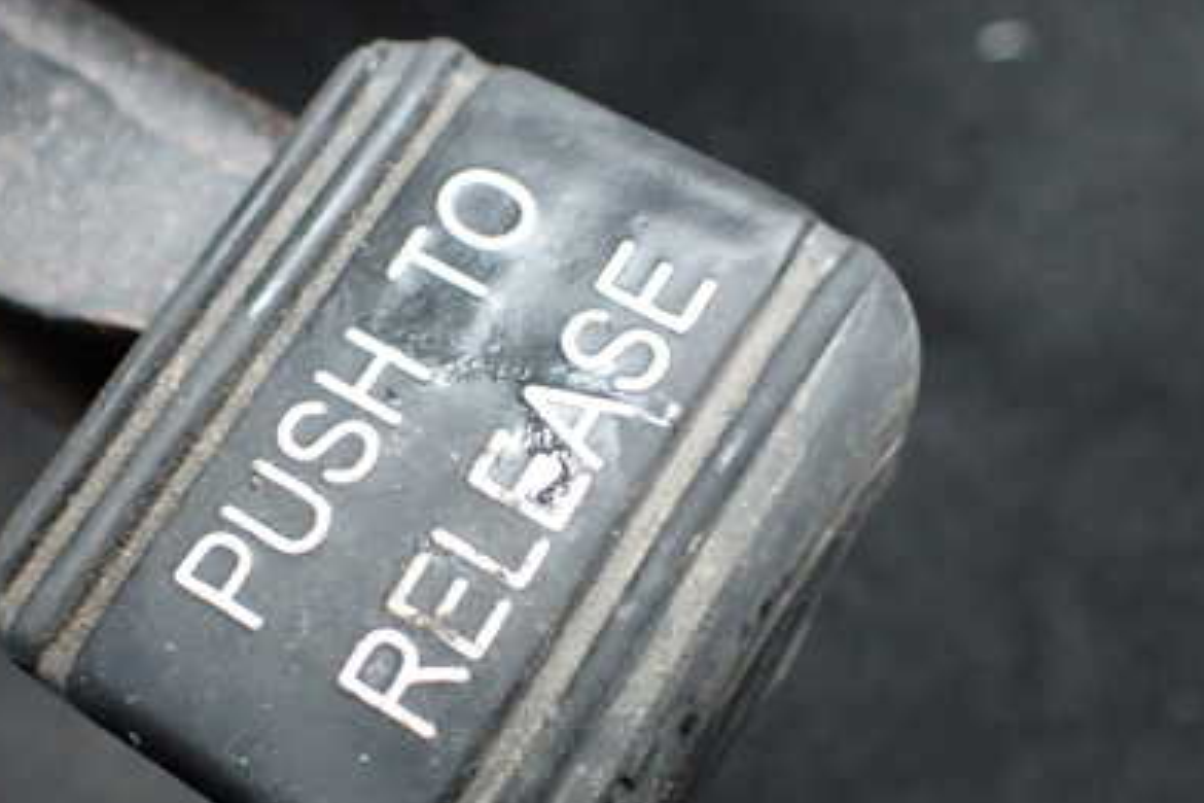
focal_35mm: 48
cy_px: 485
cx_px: 438
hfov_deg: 40.8
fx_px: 1605
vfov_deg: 28.0
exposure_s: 1/40
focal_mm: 5.4
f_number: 2.3
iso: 800
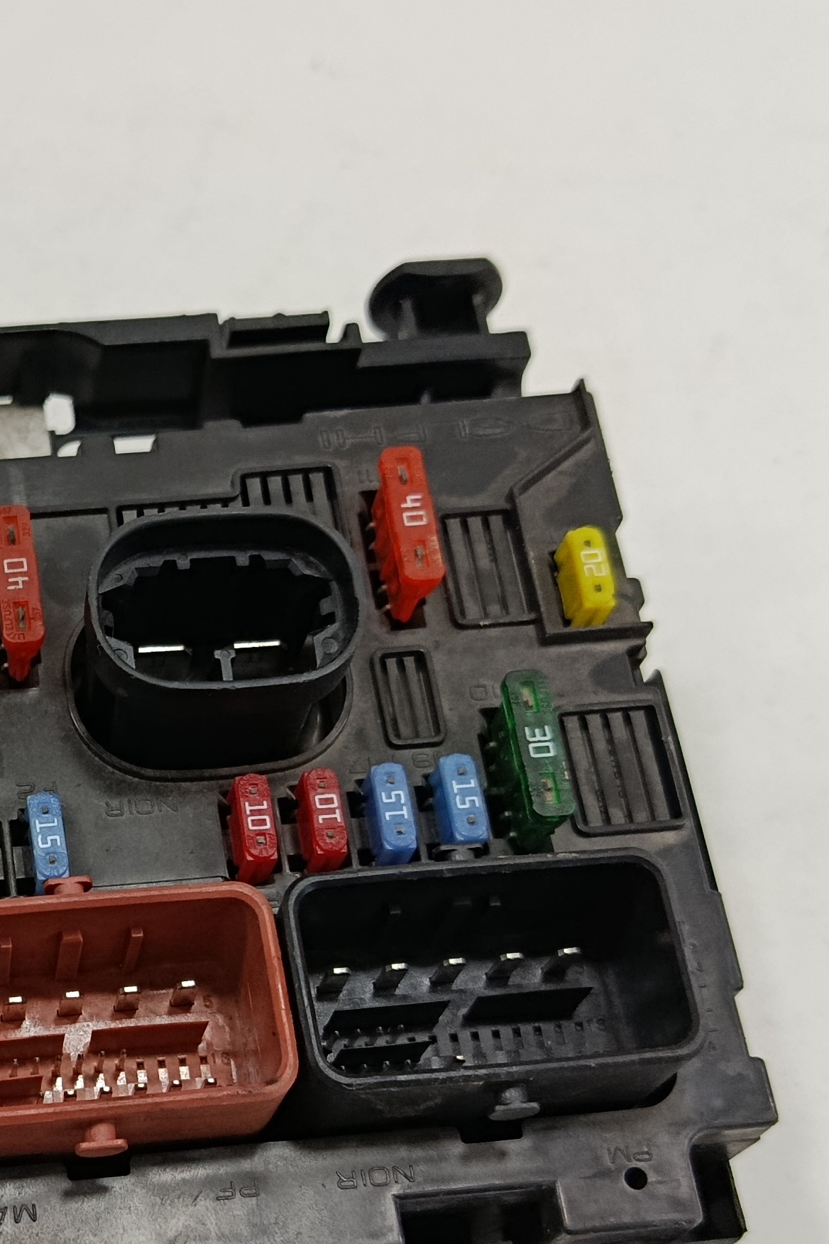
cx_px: -5
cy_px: 793
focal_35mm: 57
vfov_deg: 34.8
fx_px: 1969
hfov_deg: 22.8
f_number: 1.7
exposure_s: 1/100
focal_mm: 5.24
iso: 954
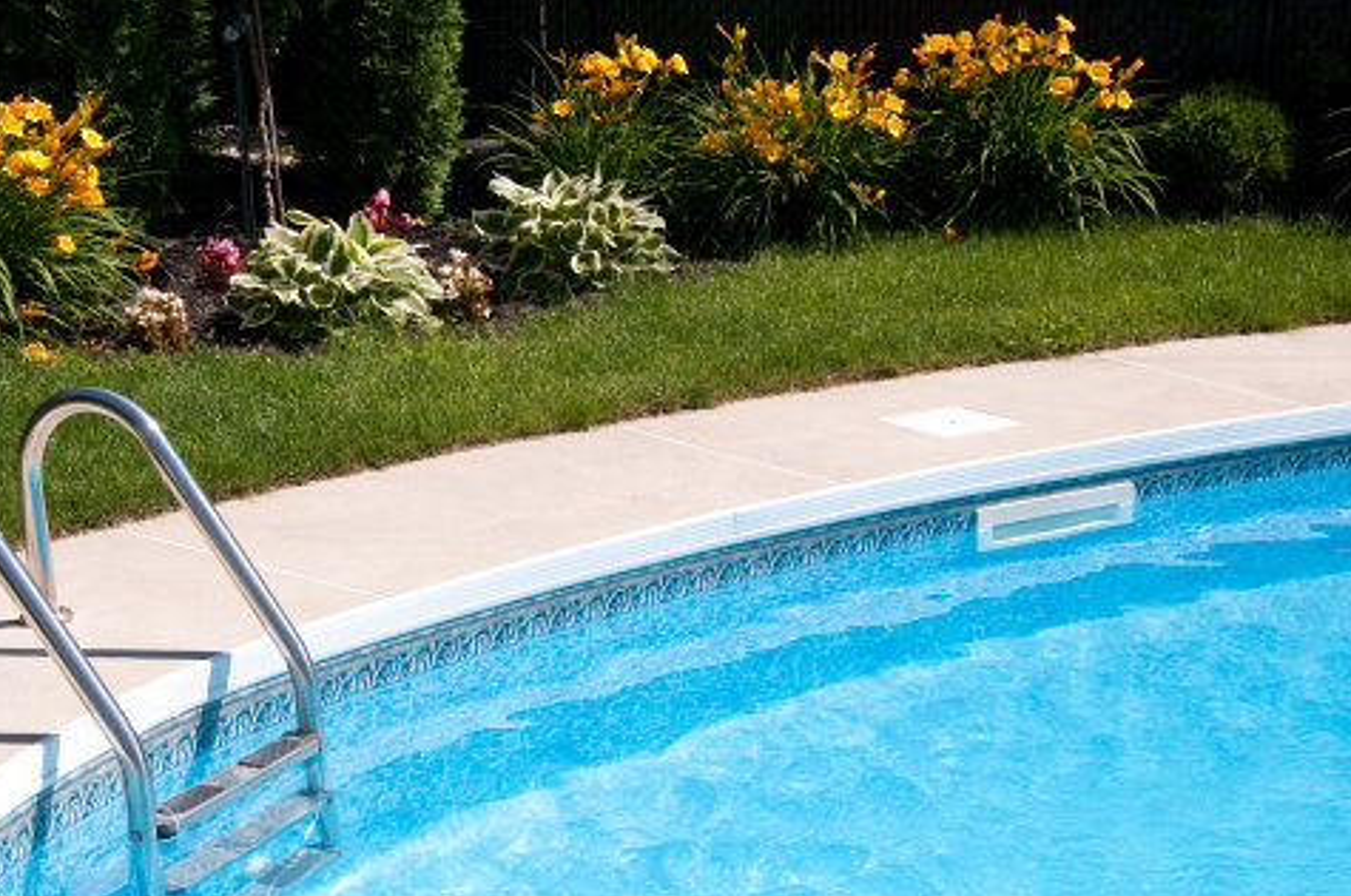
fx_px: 2534
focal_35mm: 68
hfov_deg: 29.7
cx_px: 492
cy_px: 478
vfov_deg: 20.0
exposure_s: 1/320
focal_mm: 35
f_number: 8
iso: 200
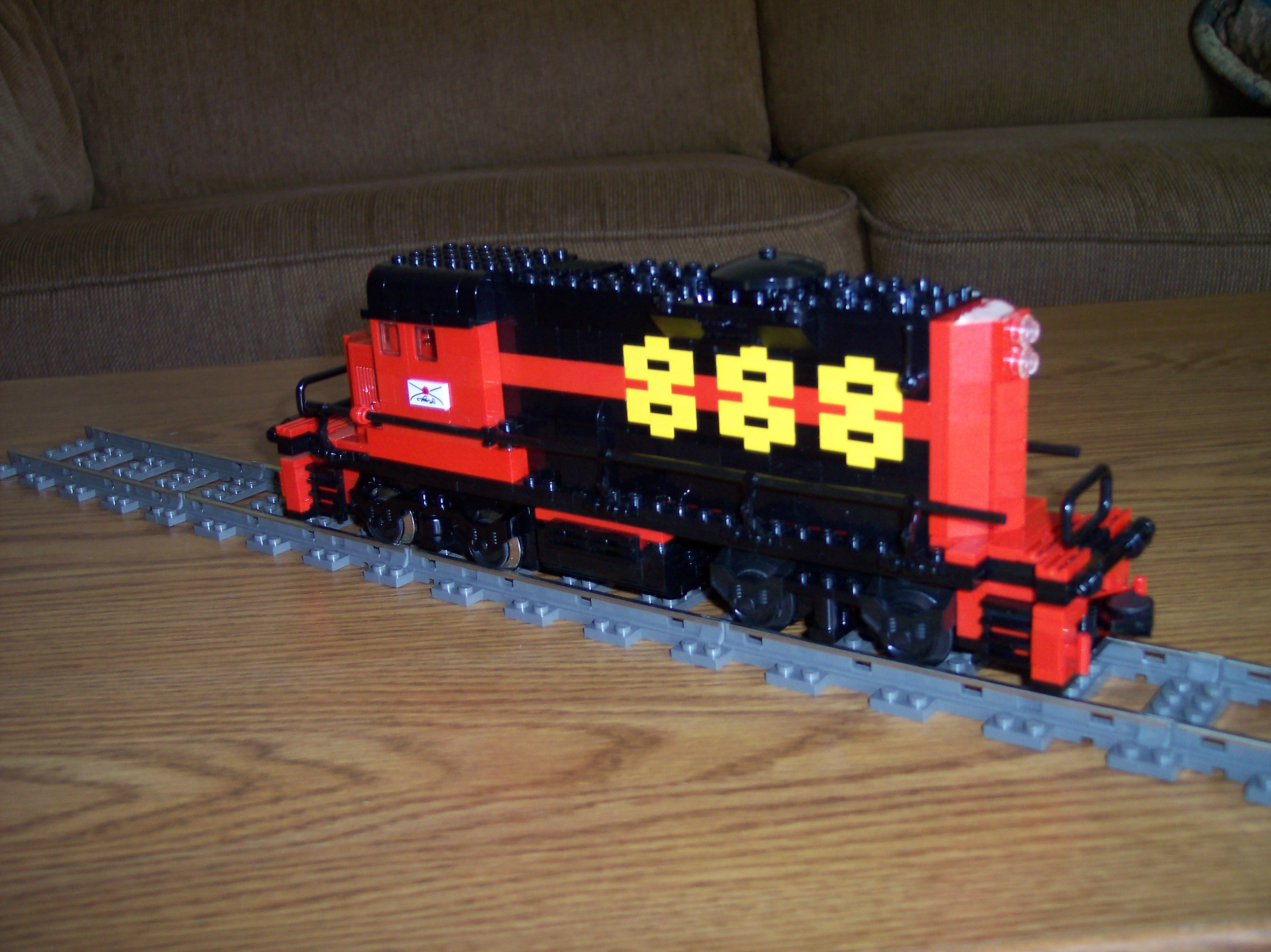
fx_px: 1394
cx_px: 636
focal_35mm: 38
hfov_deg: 49.0
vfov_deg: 37.7
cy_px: 476
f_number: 2.8
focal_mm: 8
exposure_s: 1/30
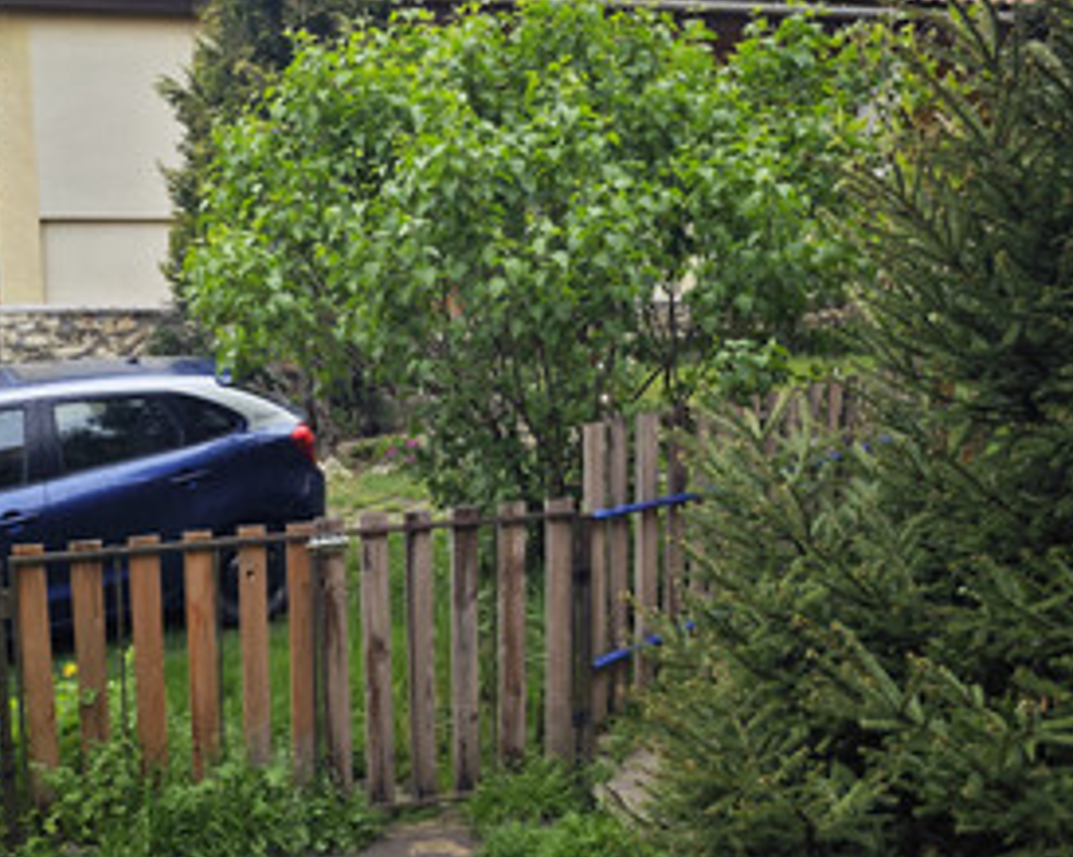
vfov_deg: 36.4
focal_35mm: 41
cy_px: 475
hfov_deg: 44.5
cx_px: 423
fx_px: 1302
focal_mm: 7.79
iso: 50
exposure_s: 1/104
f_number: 1.9
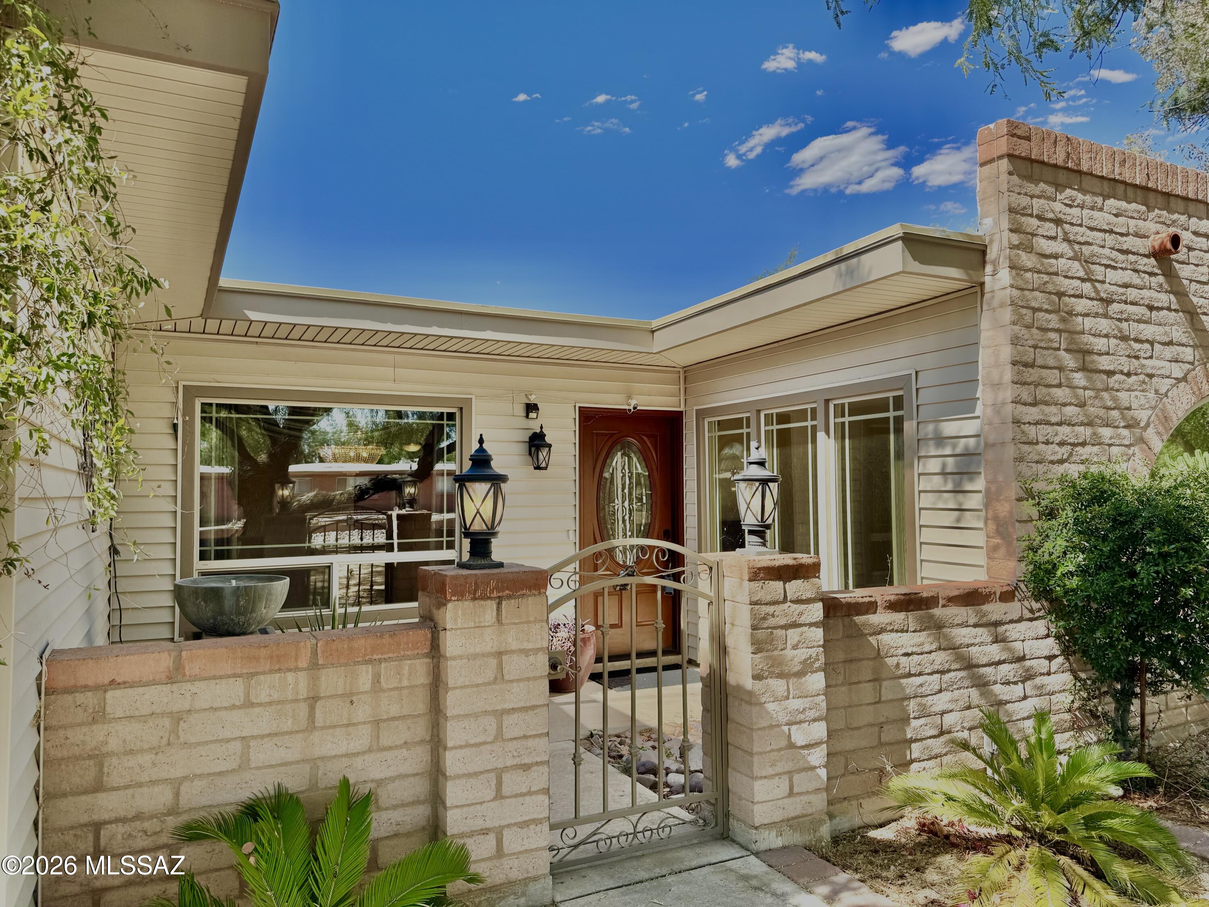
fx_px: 838
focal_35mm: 24
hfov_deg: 71.6
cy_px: 454
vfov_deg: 56.8
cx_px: 604
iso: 80
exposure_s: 1/2331
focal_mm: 6.76
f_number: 1.78
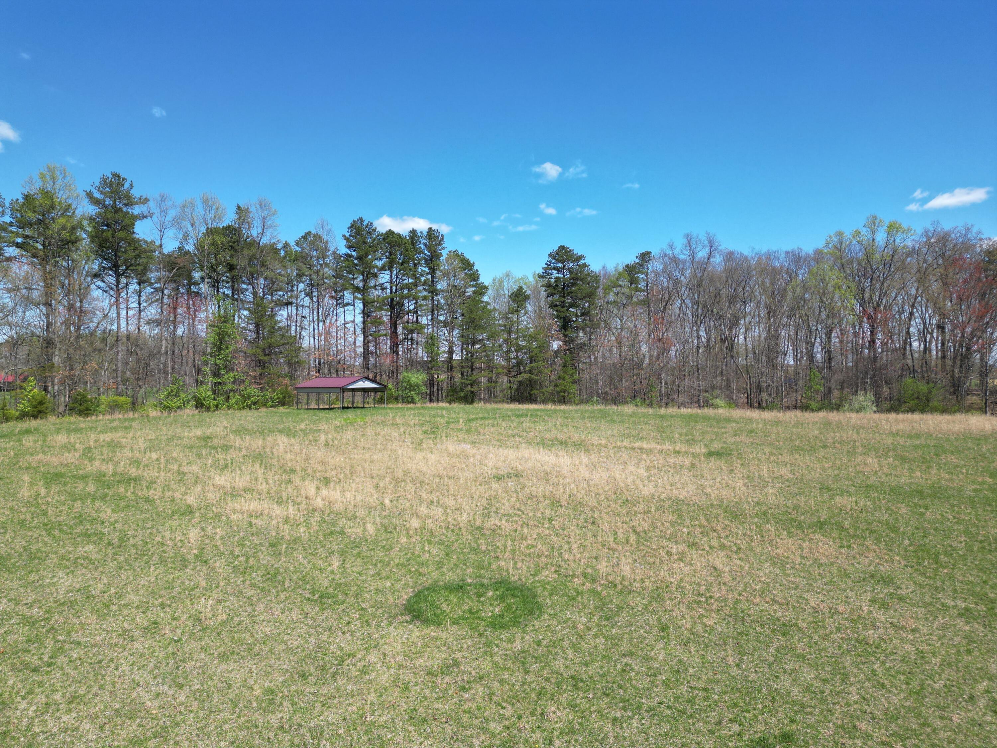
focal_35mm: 24
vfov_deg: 56.8
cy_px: 374
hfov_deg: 71.6
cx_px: 498
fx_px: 691
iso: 100
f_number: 1.7
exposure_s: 1/2000
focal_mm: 6.72
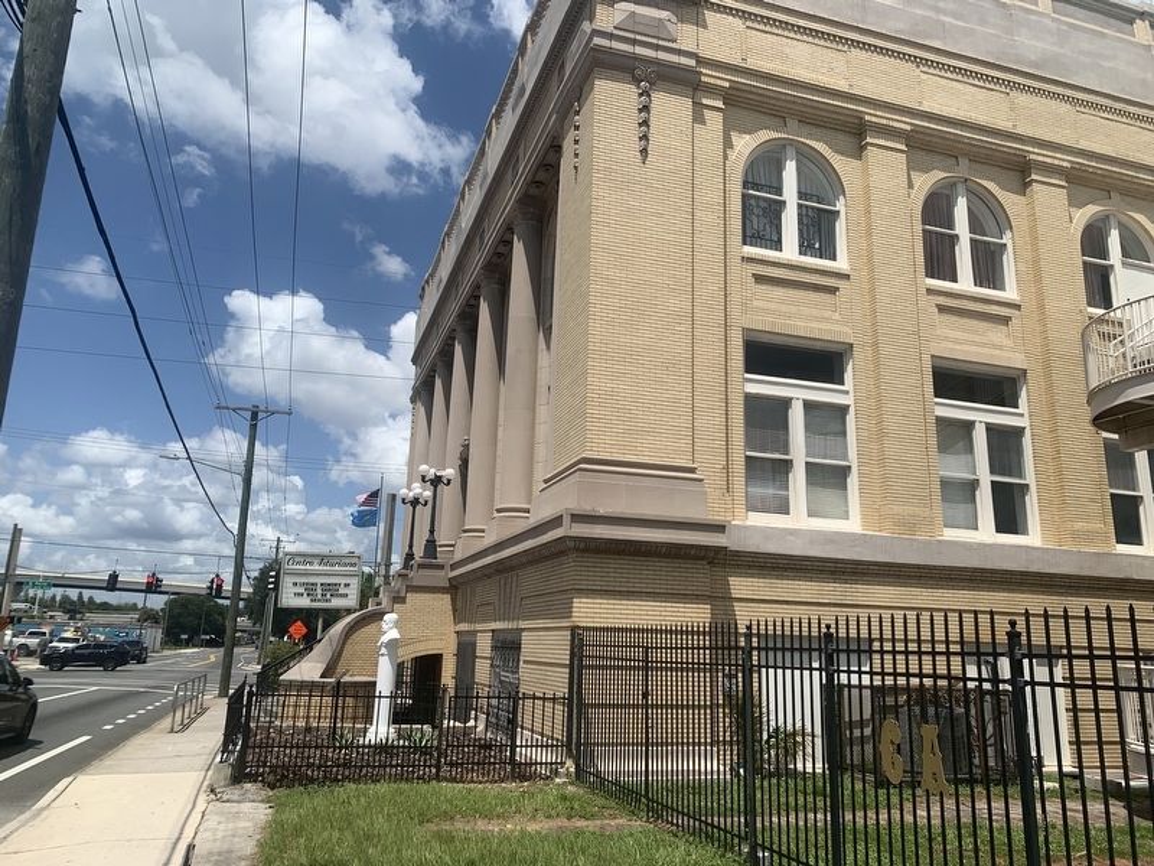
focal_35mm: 26
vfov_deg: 53.1
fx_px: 867
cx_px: 577
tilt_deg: +16.3
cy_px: 433
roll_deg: -2.0
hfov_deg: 67.3
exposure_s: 1/3937
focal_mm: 4.25
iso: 25
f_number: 1.8
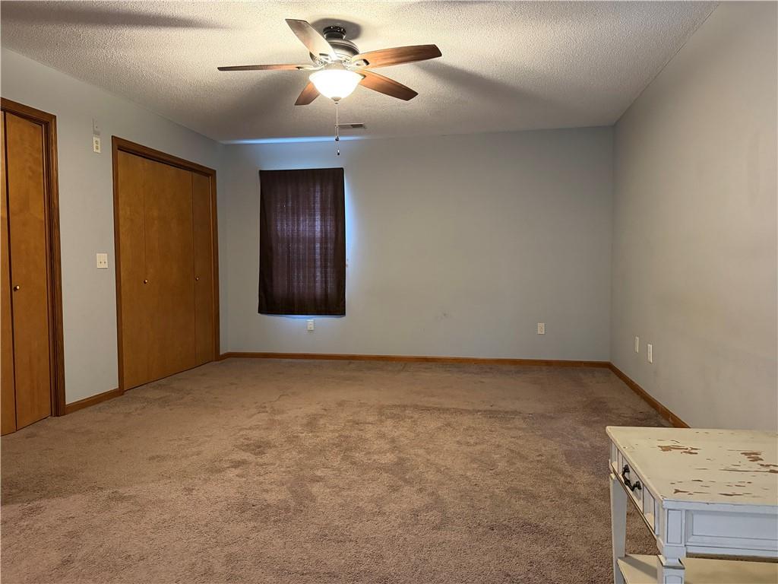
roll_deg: +0.6
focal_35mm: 24
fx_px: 539
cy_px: 292
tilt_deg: -2.9
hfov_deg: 71.6
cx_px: 389
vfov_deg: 56.8
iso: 1000
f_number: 1.78
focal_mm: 6.76
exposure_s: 1/40
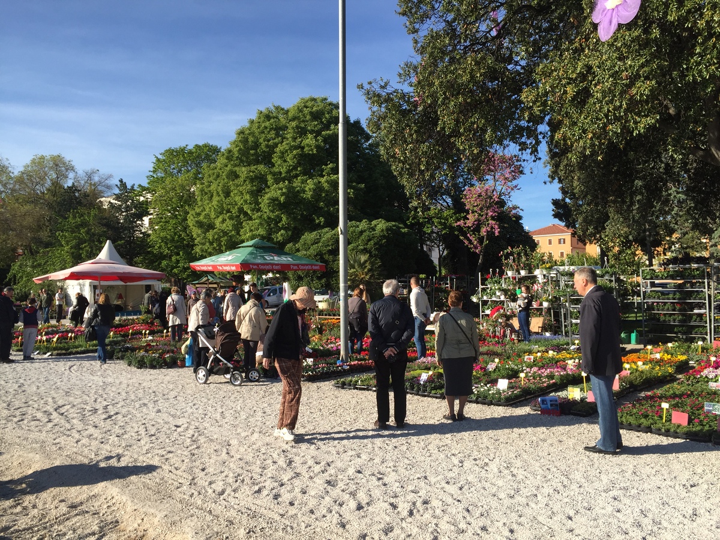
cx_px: 360
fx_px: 603
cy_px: 270
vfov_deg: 48.2
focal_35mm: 29
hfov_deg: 61.7
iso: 32
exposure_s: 1/1364
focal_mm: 4.15
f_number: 2.2
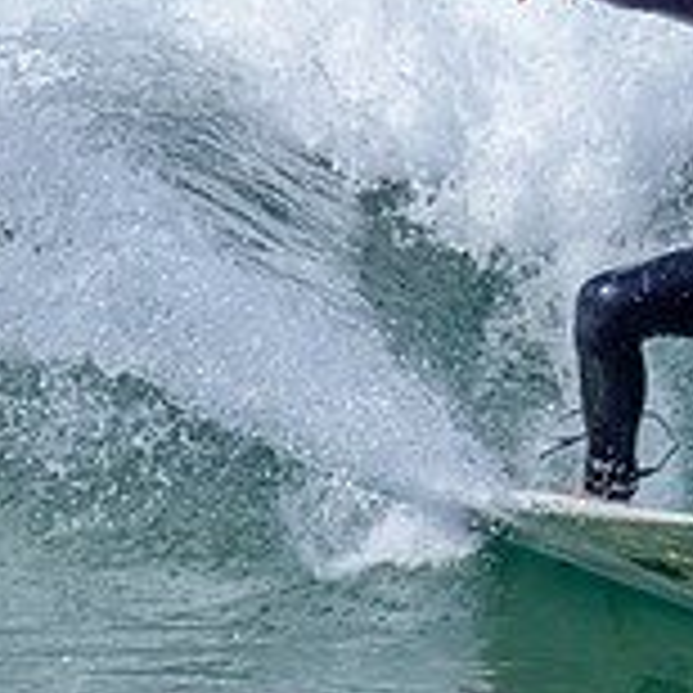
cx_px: 1128
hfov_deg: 0.6
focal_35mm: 2787
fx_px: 63125
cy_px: 108
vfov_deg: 0.6
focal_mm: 800
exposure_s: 1/2000
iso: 1400
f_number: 6.3
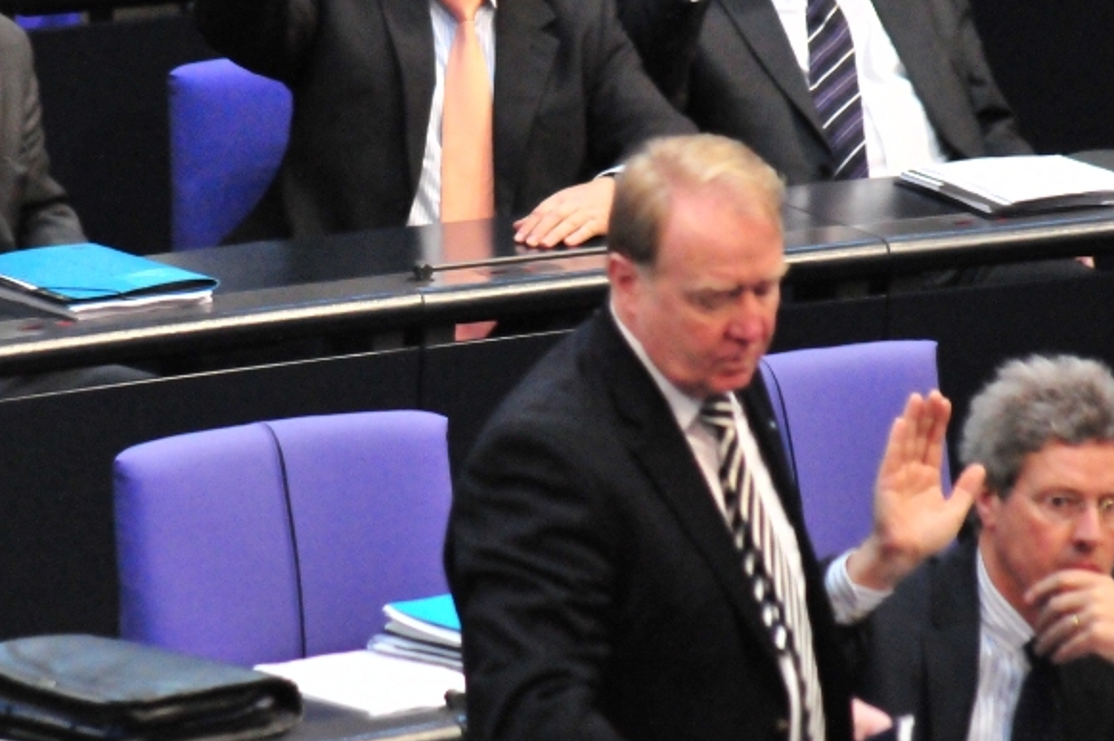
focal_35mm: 488
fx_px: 15084
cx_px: 425
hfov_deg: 4.2
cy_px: 337
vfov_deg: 2.8
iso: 3200
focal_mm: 185
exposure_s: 1/125
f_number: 5.6
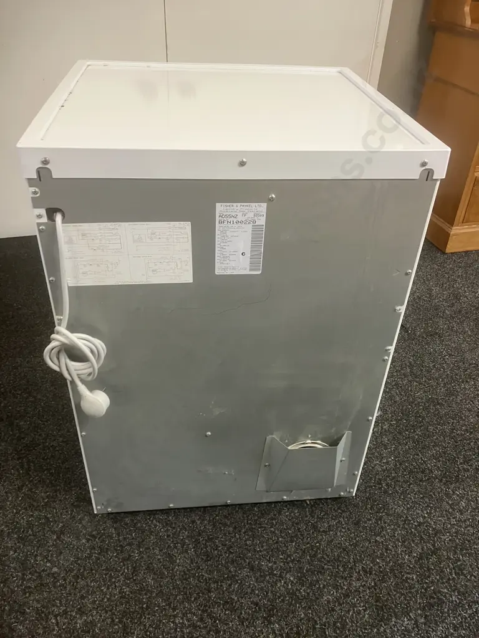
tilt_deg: -34.4
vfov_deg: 63.4
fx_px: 517
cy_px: 319
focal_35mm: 28
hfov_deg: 49.7
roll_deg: -2.8
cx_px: 240
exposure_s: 1/50
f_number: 1.8
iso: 200
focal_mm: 3.99
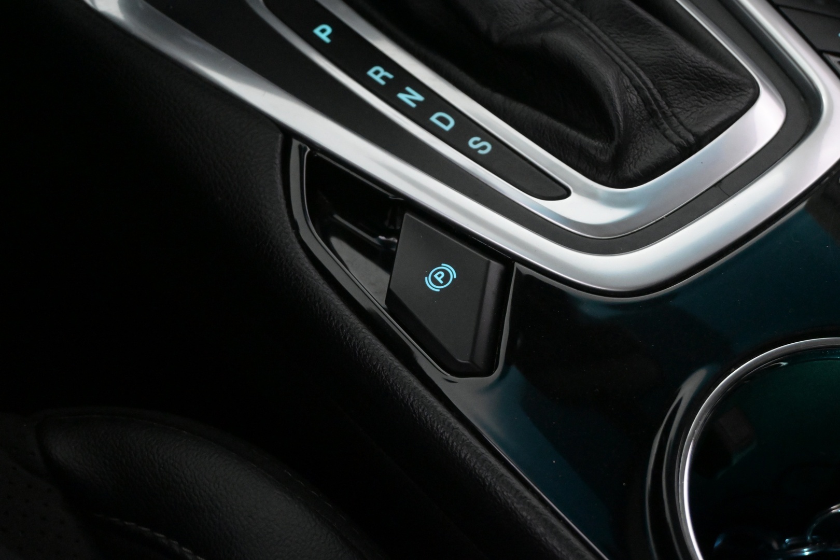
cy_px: 280
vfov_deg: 23.8
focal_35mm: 57
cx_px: 420
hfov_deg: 35.1
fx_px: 1330
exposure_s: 1/60
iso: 5600
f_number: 5.6
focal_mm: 38
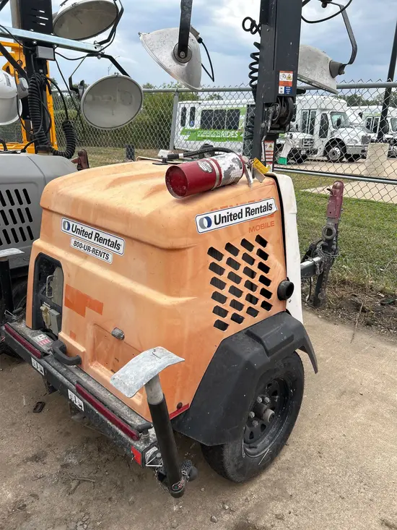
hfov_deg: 53.1
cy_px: 265
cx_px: 198
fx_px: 397
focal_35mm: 26
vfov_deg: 67.3
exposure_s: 1/1147
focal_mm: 5.7
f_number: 1.5
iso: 50
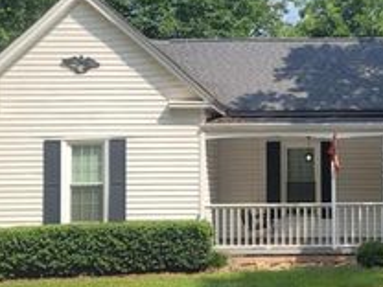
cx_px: 295
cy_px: 146
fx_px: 664
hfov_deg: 31.5
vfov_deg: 24.4
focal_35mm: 60
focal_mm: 7
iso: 20
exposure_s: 1/621
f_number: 1.8
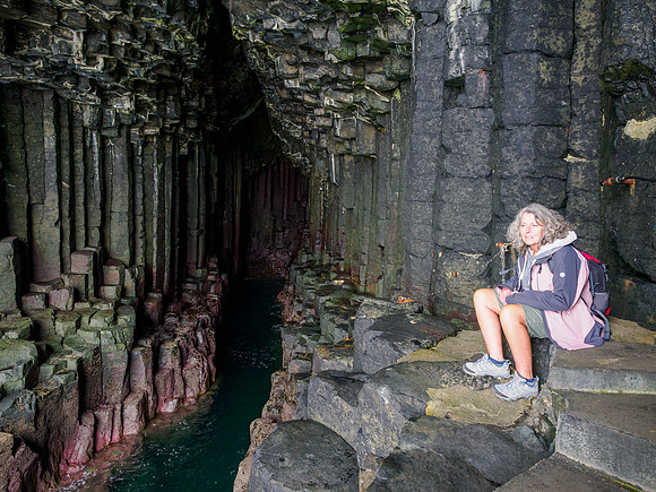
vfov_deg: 55.9
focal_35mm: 24
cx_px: 328
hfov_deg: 70.5
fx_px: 464
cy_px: 246
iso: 400
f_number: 5.6
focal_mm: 12
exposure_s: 1/13
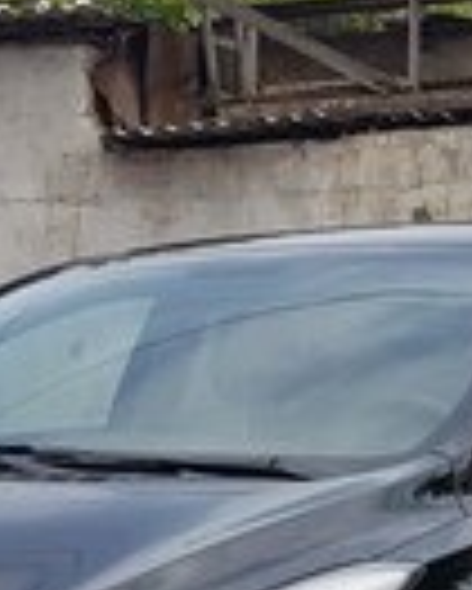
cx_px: 396
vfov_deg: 18.8
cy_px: 725
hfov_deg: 15.9
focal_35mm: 96
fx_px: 1674
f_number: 1.7
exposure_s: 1/1872
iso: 40
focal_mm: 4.2
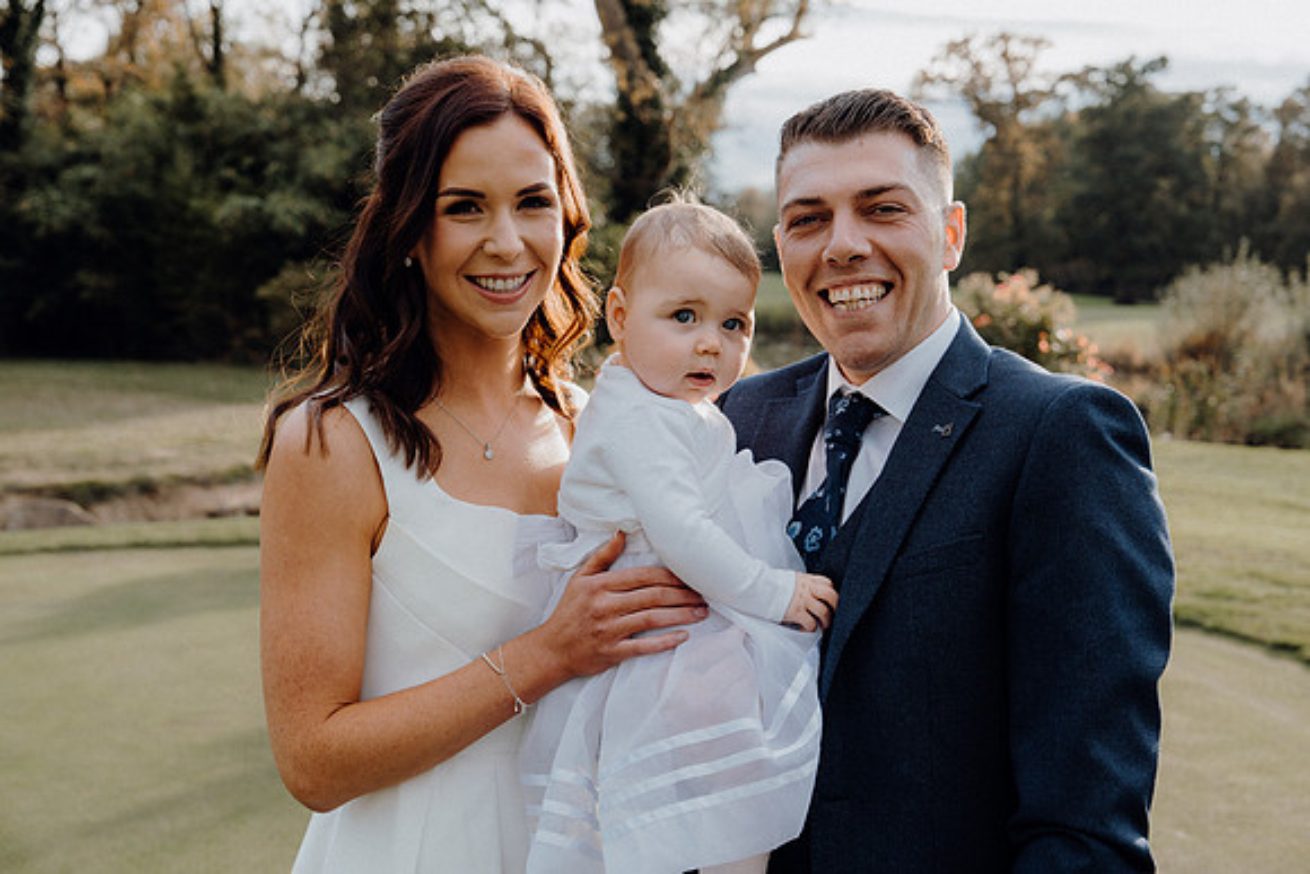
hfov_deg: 42.7
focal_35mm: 46
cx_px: 655
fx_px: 1674
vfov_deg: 29.3
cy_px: 437
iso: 160
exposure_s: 1/160
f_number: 5
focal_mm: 46
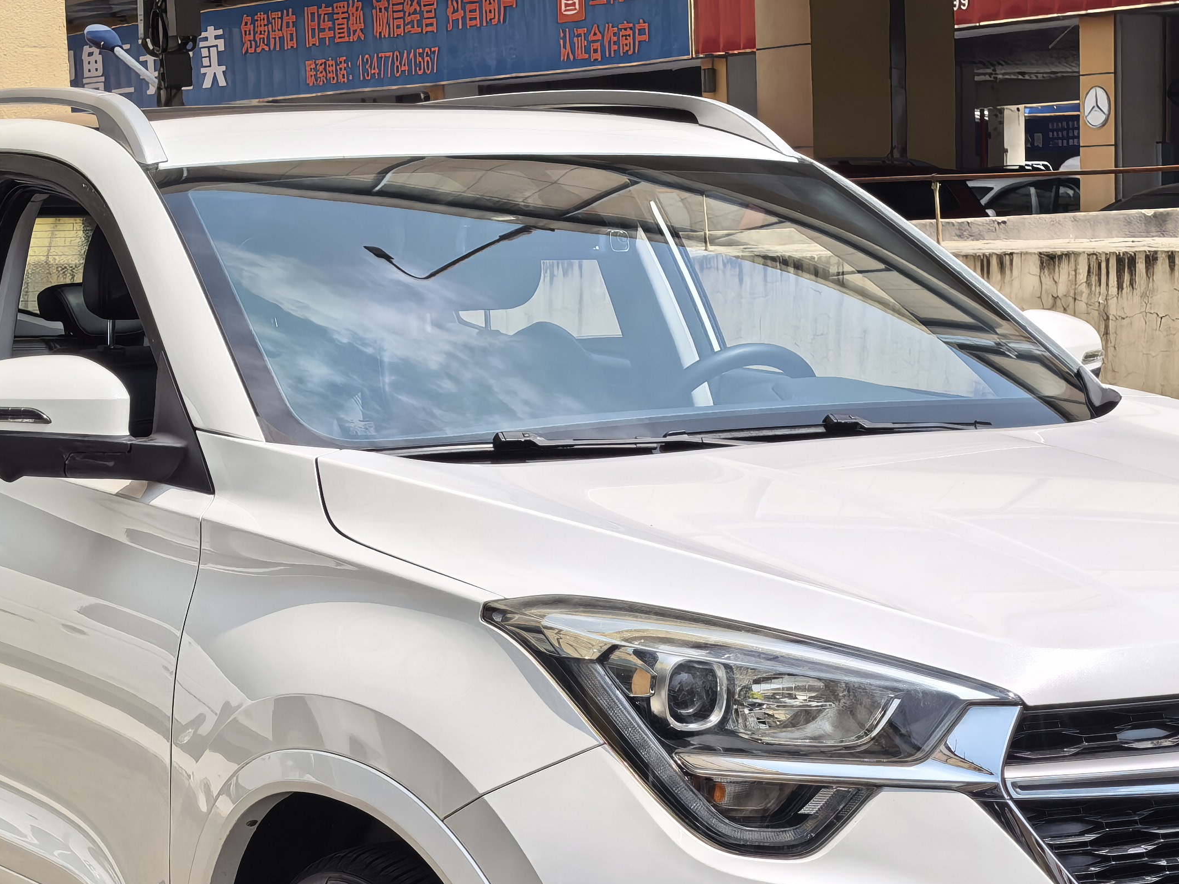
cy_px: 767
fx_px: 3134
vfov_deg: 15.9
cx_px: 598
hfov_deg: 21.3
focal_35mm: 92
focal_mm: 6.98
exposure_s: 1/8000
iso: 50
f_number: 2
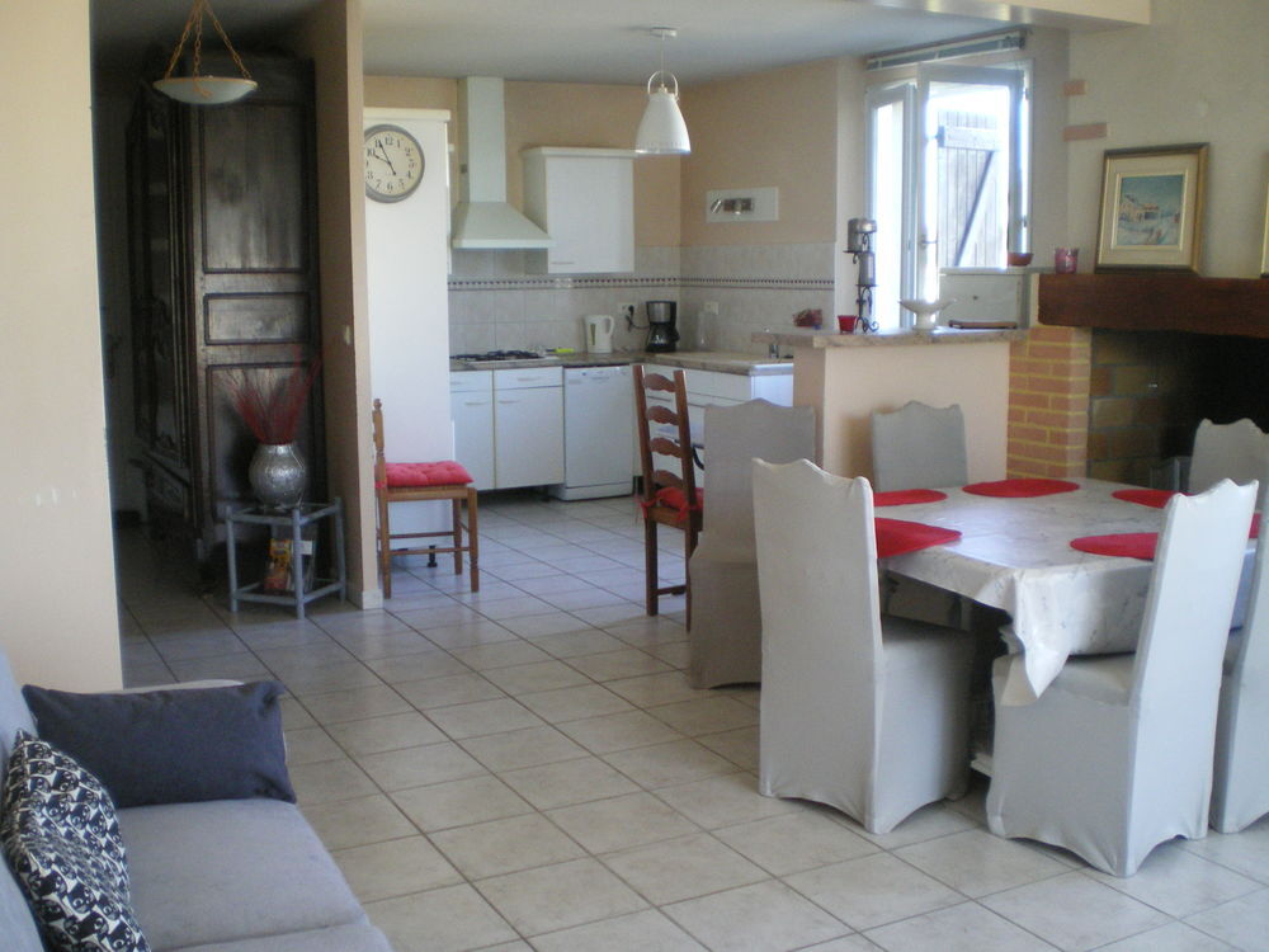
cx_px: 634
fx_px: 1393
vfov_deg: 37.7
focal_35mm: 38
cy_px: 476
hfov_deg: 49.0
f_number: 3.1
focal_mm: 6.3
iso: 320
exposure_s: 1/50
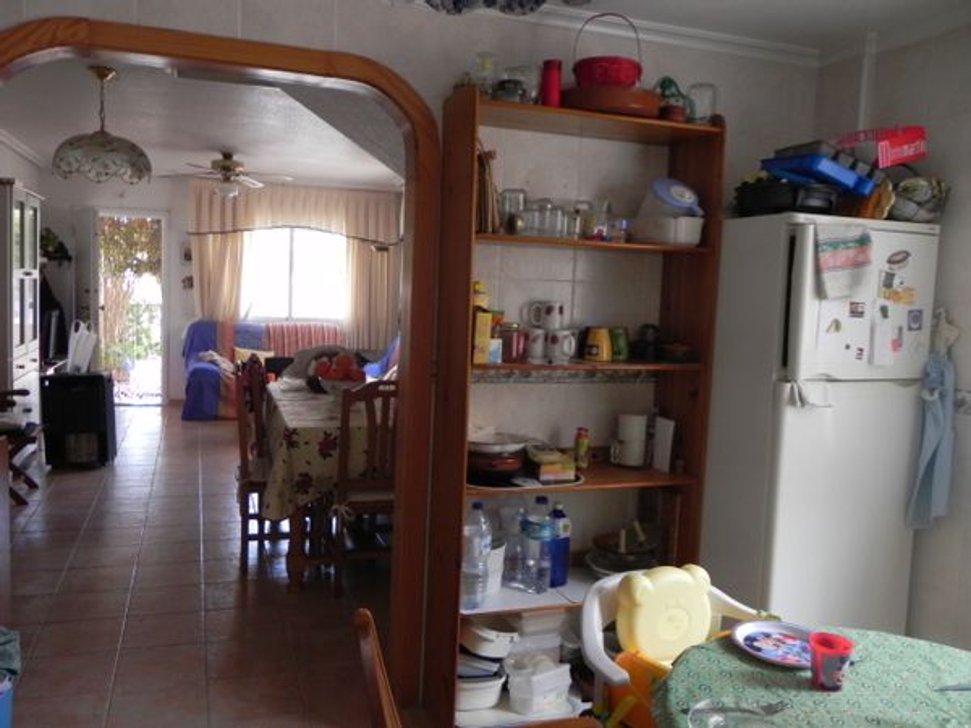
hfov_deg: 61.7
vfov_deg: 48.2
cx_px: 486
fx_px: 813
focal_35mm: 29
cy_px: 364
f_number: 2.8
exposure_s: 1/78.2
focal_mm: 5.2
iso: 400
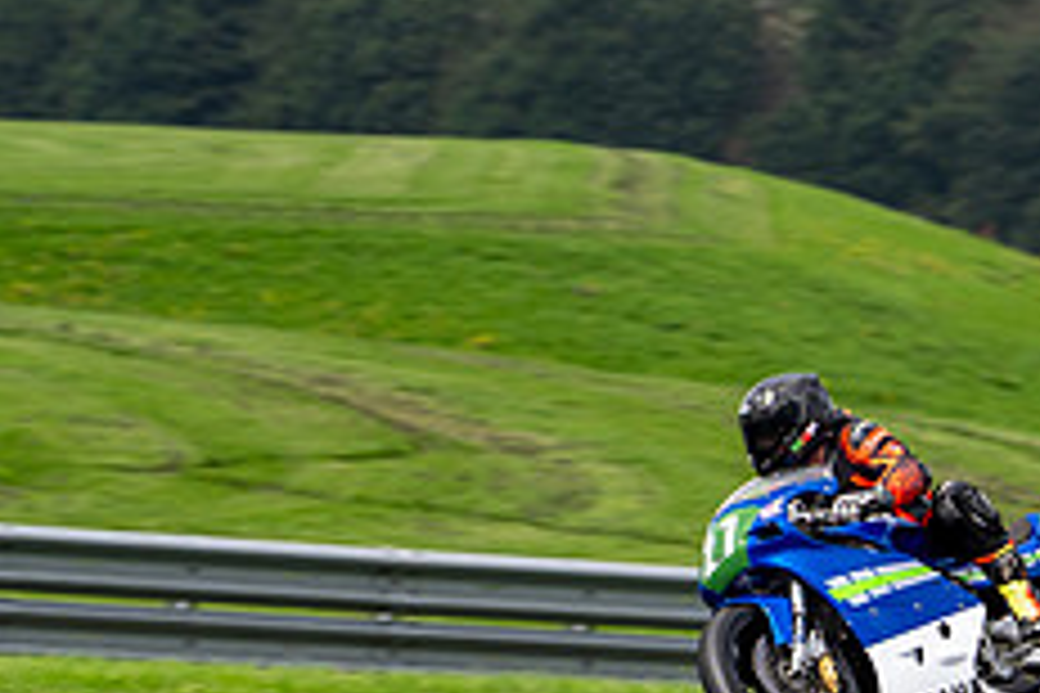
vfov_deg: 2.2
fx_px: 18170
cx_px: 999
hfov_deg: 3.3
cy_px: 57
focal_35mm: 629
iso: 160
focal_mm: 215
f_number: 6.3
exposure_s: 1/400
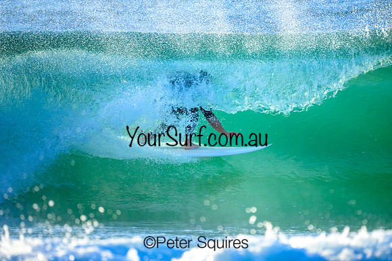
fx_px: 8713
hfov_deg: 2.6
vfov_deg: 1.7
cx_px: 196
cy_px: 130
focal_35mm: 800
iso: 800
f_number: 6.3
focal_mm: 800
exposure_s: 1/2000
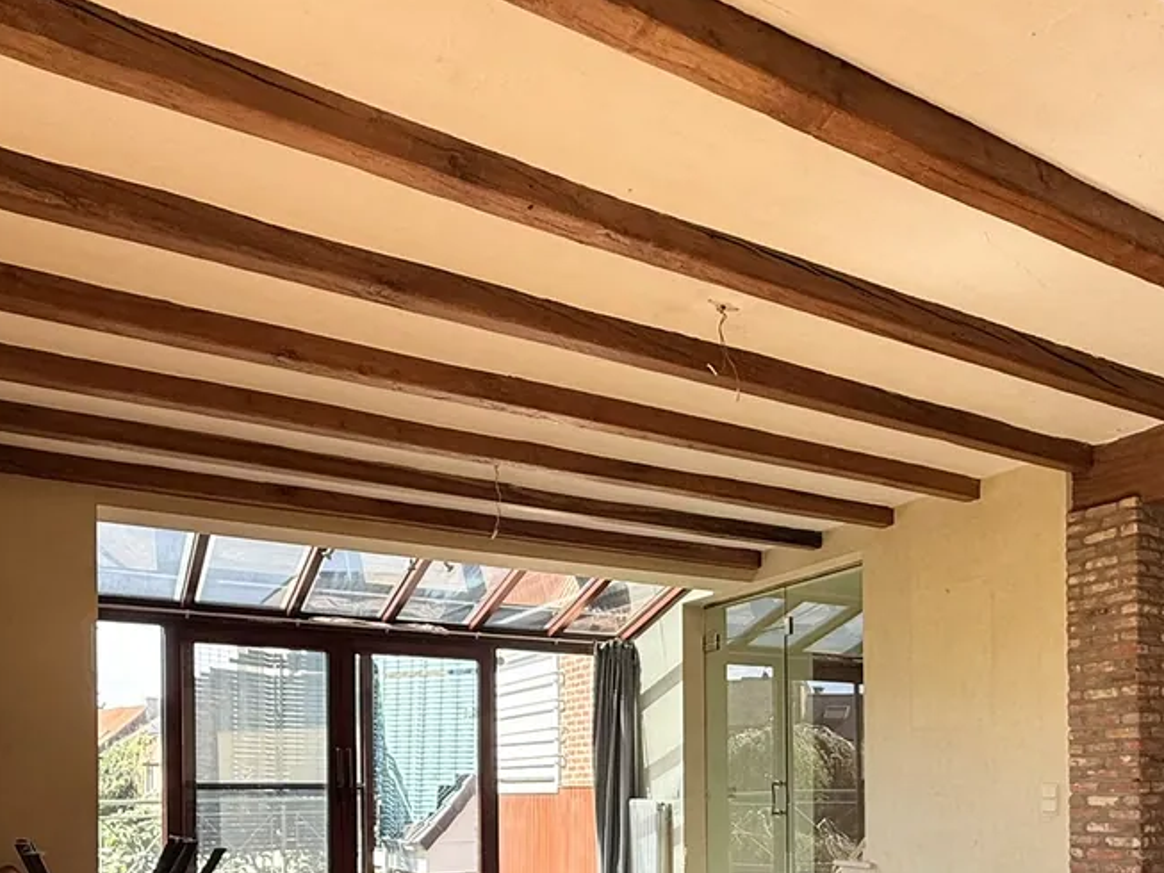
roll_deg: +0.5
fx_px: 1009
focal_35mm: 30
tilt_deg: +1.6
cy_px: 747
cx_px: 722
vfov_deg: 43.7
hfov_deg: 59.2
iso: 64
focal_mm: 2.22
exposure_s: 1/224
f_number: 2.2
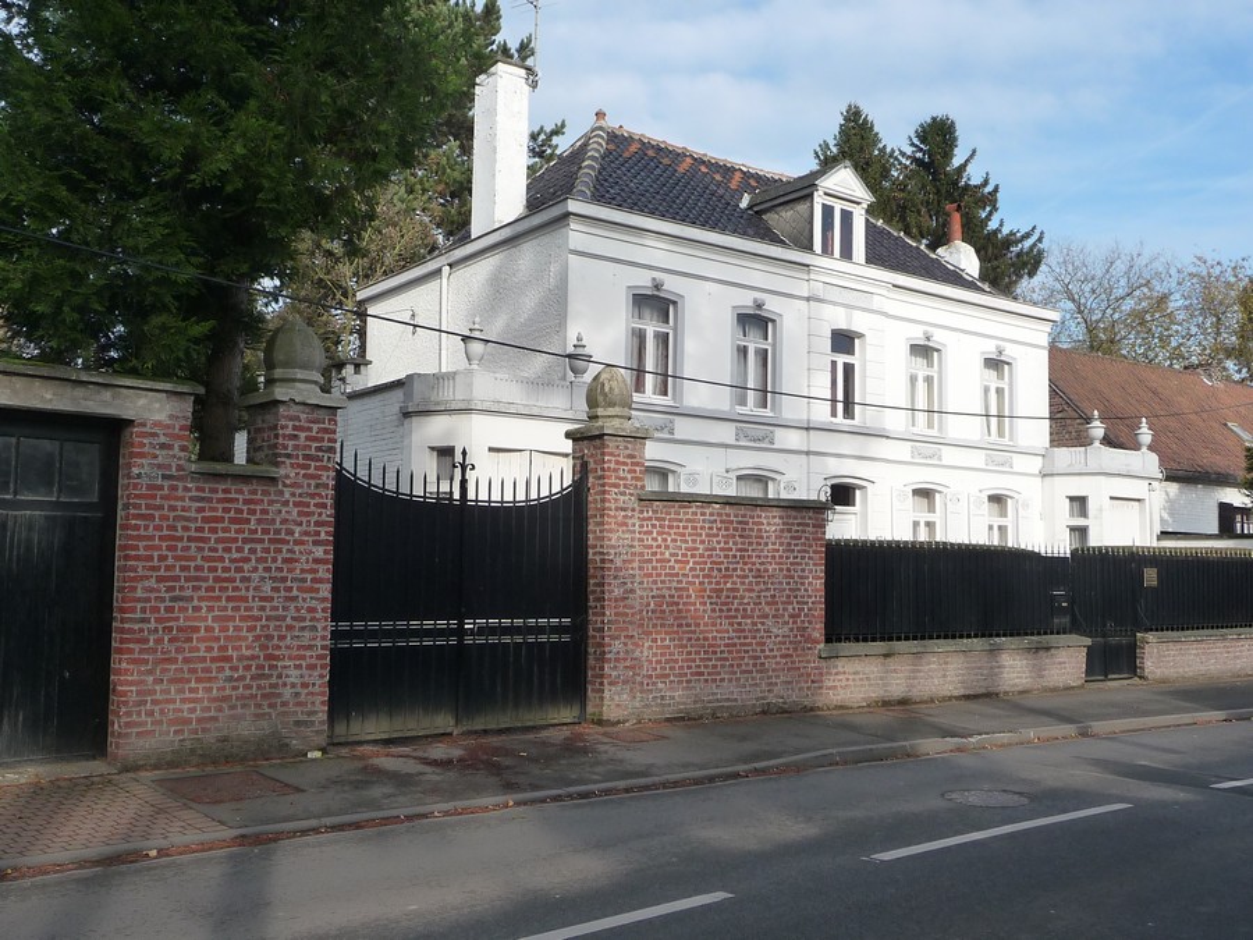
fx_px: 1231
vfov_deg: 41.8
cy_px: 470
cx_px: 626
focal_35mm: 34
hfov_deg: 54.0
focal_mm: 4.7
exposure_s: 1/640
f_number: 3.3
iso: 160
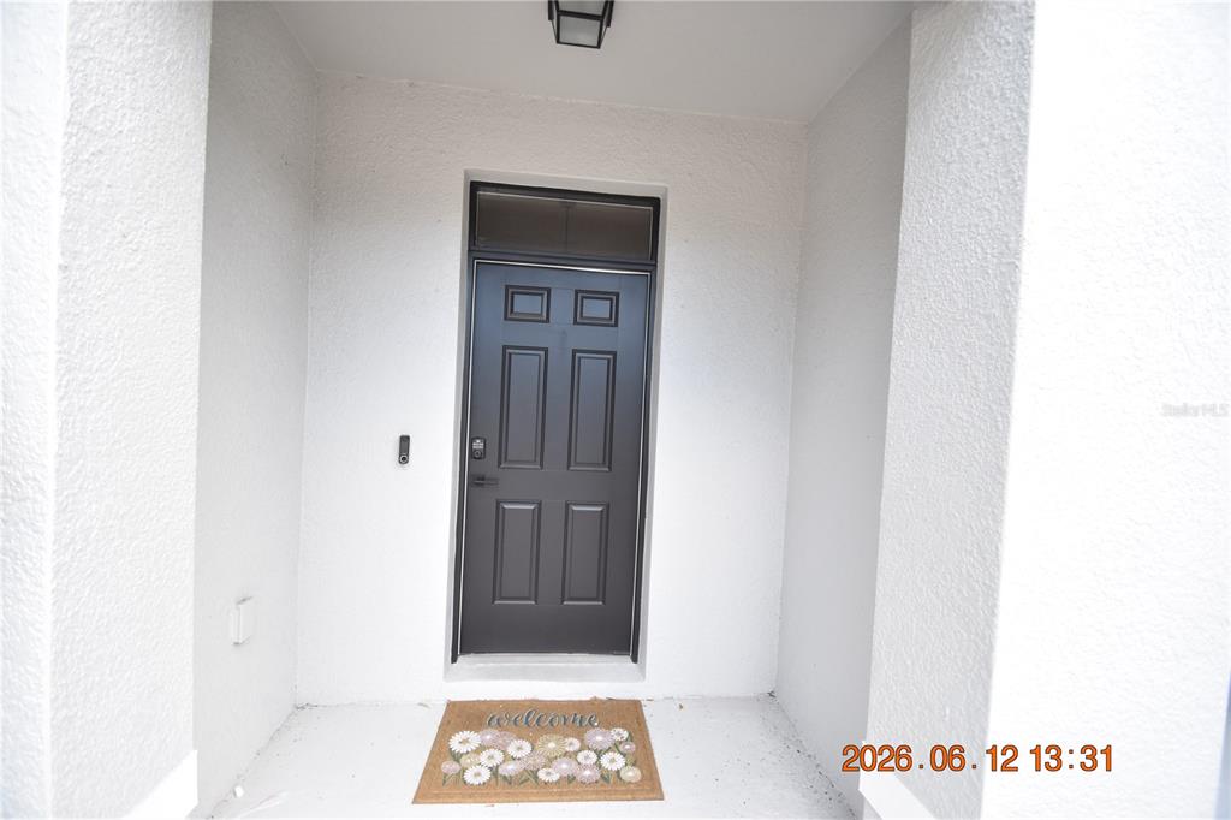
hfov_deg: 100.4
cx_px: 616
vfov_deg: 77.3
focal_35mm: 15
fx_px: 513
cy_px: 410
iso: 800
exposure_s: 1/750
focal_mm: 10
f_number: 3.5
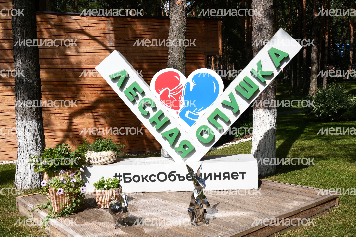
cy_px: 118
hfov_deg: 53.1
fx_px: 356
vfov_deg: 36.9
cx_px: 178
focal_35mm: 36
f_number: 16
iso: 125
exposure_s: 1/125
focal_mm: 36
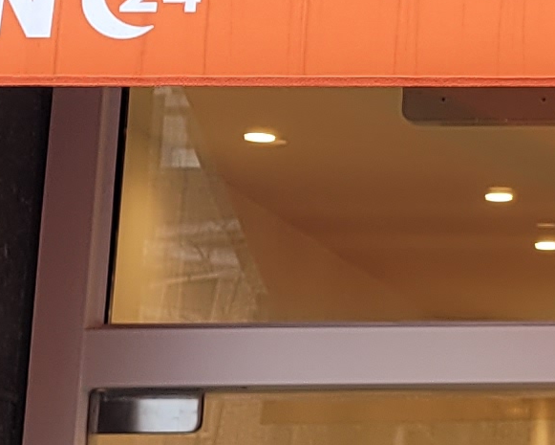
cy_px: -35
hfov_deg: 10.0
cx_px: 1180
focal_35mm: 176
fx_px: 2891
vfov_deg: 8.7
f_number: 1.8
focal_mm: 5.4
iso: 40
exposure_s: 1/163
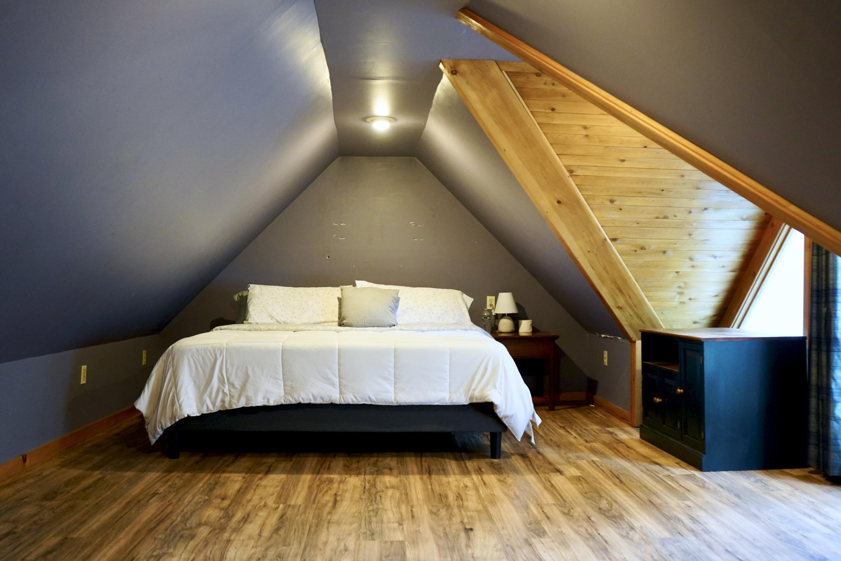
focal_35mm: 31
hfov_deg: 60.3
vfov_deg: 42.3
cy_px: 280
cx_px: 420
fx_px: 724
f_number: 3.5
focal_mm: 31
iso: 5000
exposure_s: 1/160
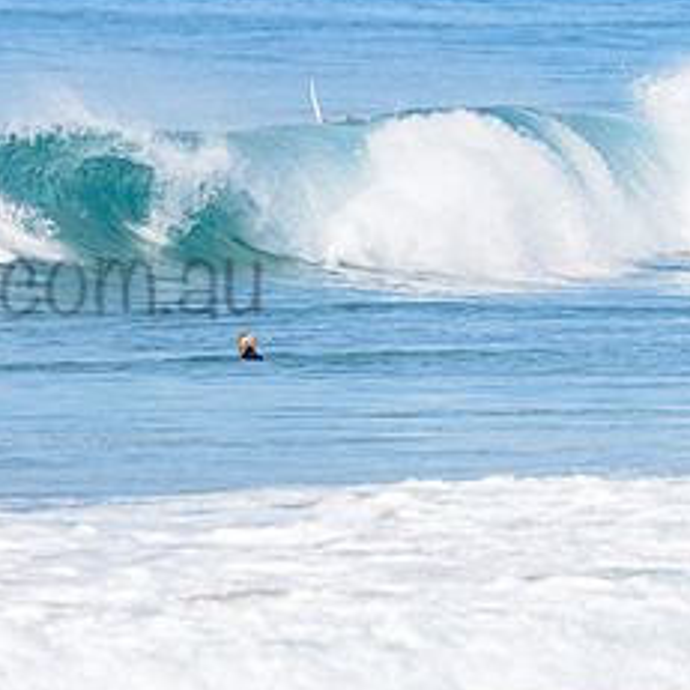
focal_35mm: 1065
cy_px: 246
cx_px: -54
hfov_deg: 1.6
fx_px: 24017
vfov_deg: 1.6
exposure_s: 1/2000
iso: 180
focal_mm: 500
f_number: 5.6
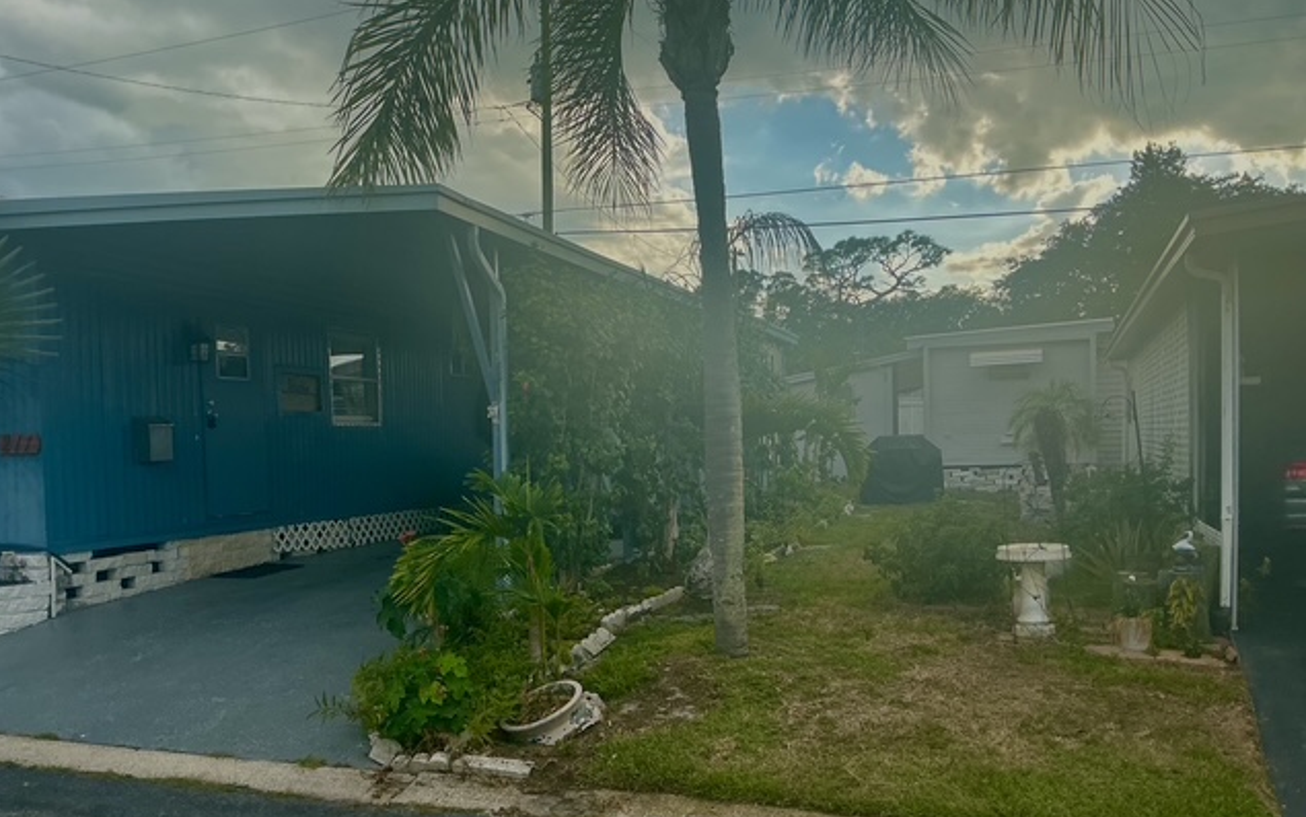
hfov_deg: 61.2
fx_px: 1103
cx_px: 650
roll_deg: +1.1
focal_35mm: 31
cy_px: 482
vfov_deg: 40.5
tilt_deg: -1.6
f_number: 1.8
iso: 25
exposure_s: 1/883
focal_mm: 3
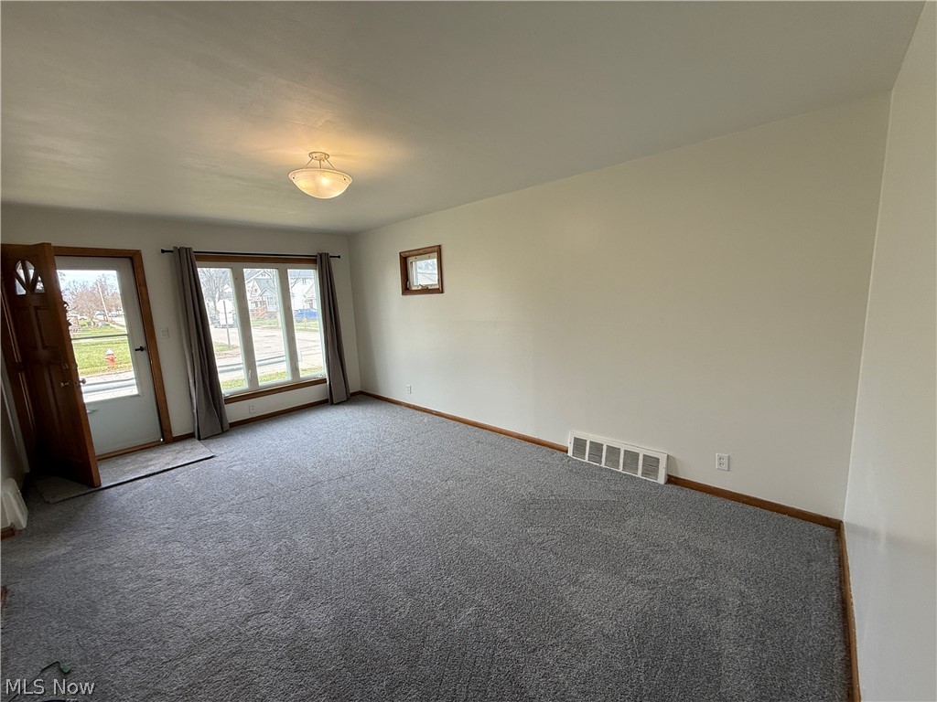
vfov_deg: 85.7
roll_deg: +2.1
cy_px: 351
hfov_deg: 102.1
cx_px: 468
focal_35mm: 14
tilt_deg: -8.7
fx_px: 379
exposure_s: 1/120
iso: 64
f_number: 2.2
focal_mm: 2.22
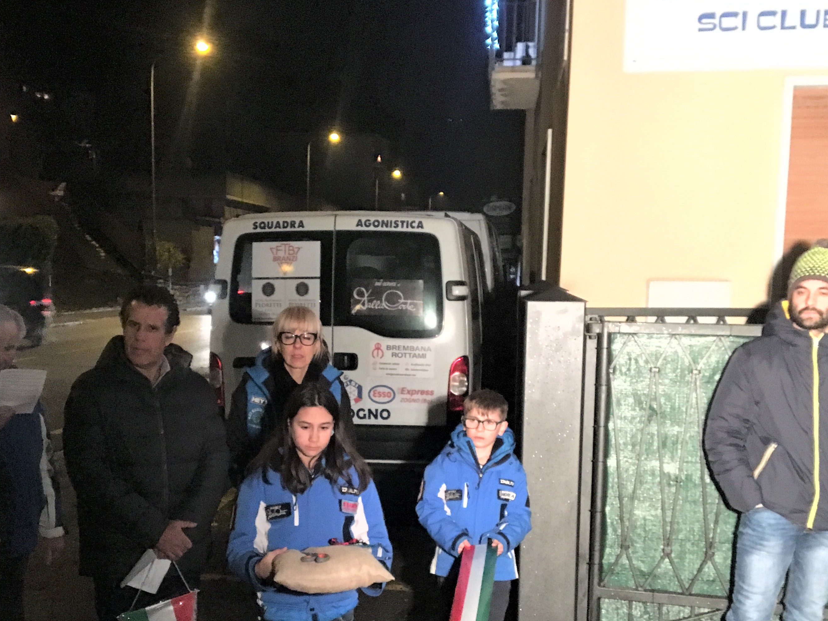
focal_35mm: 44
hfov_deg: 42.8
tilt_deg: -6.1
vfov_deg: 32.7
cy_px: 394
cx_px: 335
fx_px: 1053
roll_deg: -0.1
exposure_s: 1/17
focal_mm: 4.15
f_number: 2.2
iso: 320
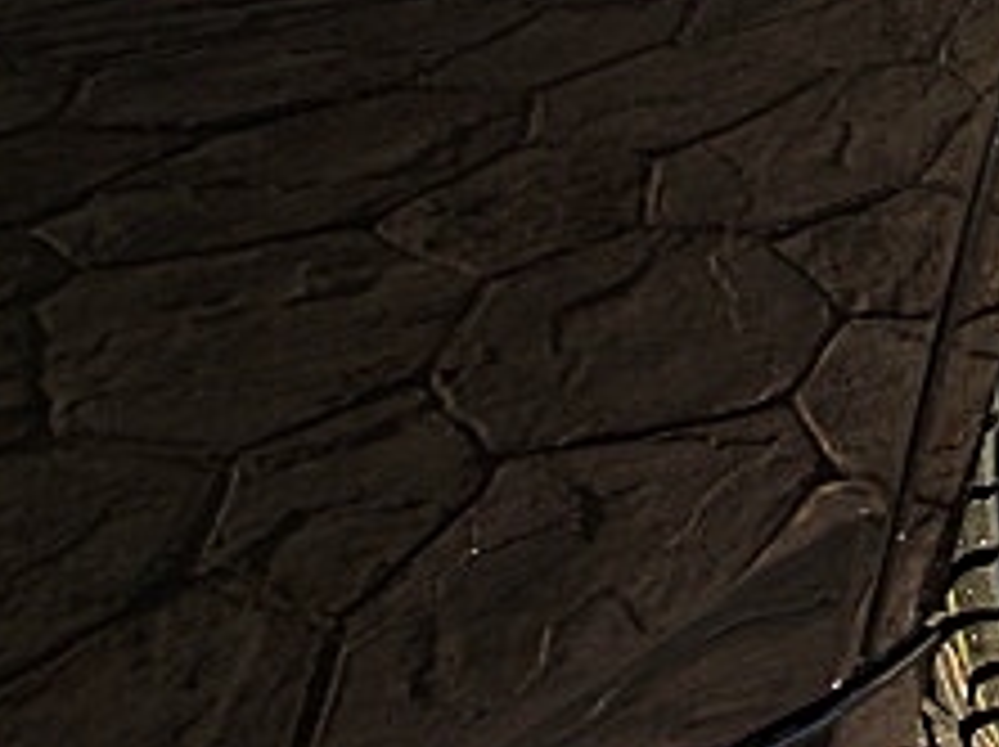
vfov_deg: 13.7
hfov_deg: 18.3
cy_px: -212
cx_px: 1066
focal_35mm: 104
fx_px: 2998
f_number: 2.8
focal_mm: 6.3
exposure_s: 1/125
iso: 50
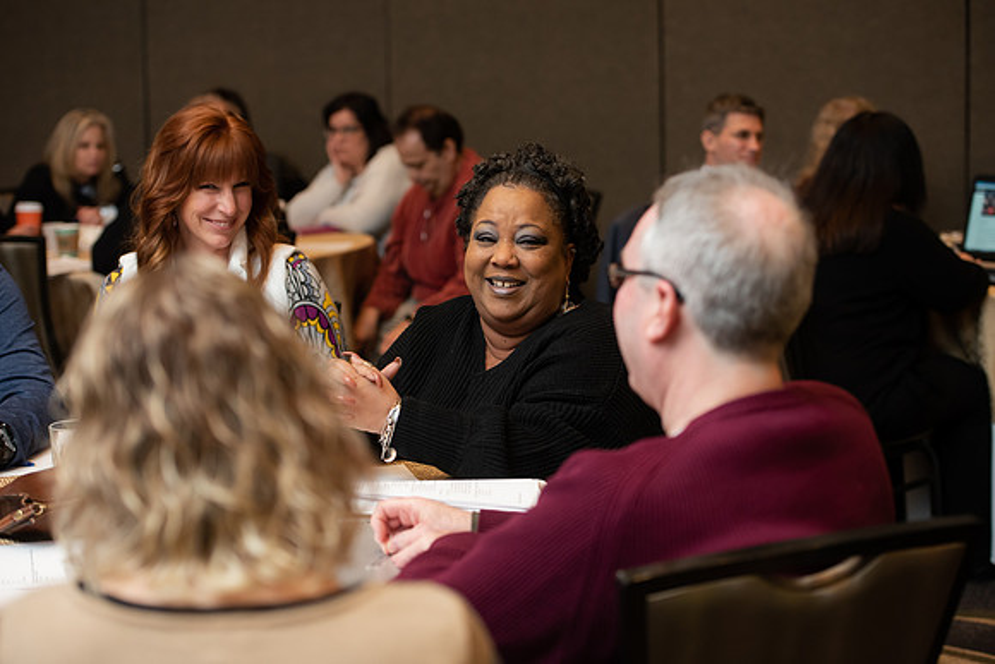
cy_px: 332
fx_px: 1935
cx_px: 498
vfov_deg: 19.5
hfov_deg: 28.8
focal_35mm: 70
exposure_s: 1/160
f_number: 3.5
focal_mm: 70
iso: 1250
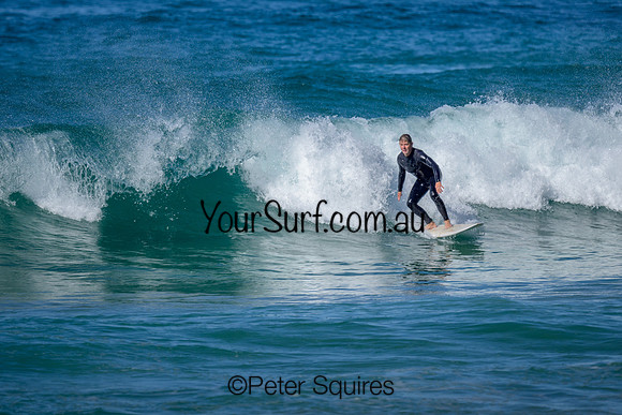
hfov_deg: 1.9
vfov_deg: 1.3
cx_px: 285
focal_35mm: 1099
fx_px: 18992
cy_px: 143
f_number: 6.3
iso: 250
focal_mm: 800
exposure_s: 1/2000
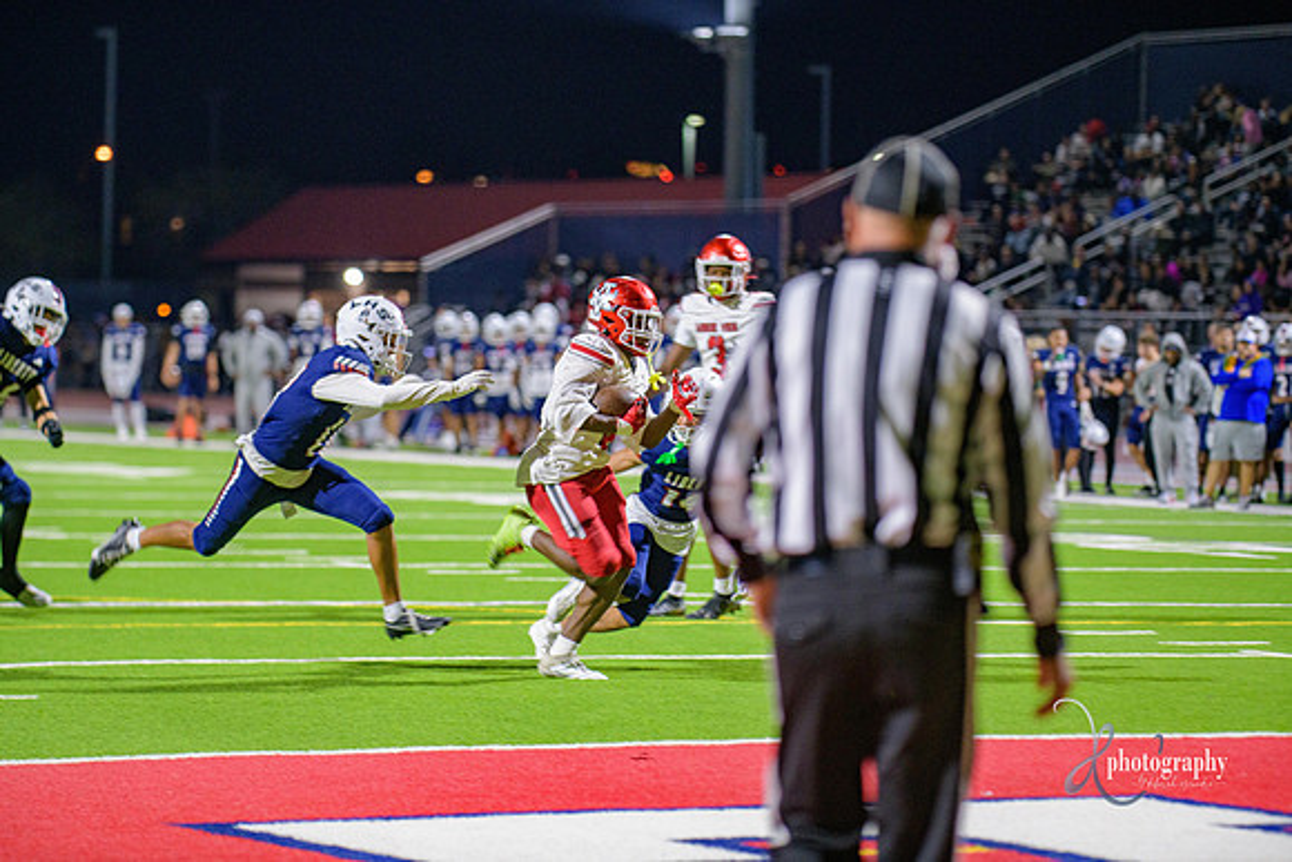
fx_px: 5743
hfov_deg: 12.8
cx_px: 646
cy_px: 431
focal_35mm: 160
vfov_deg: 8.6
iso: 2000
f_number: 2.8
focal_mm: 160
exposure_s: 1/250
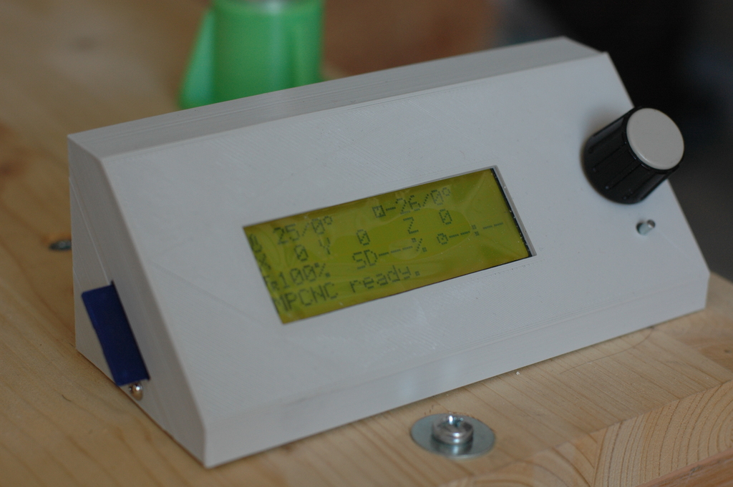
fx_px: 1526
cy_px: 244
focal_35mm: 75
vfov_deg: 18.2
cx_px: 366
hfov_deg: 27.0
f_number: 4
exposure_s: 1/250
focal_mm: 50
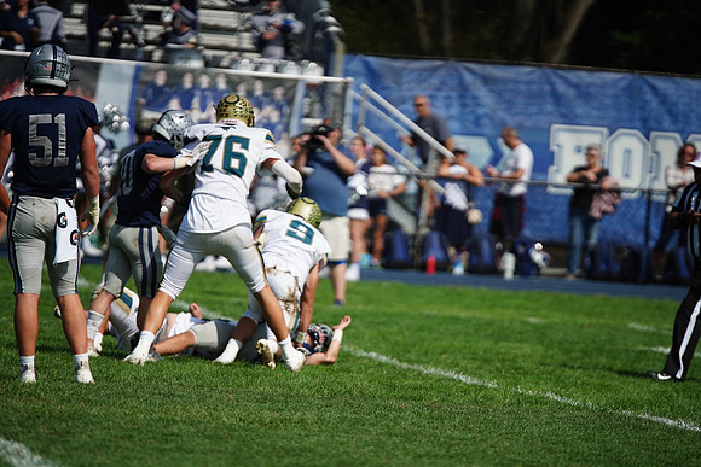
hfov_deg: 6.9
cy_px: 234
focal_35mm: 300
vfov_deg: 4.6
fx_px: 5843
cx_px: 350
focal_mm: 300
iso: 400
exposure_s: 1/8000
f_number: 2.8
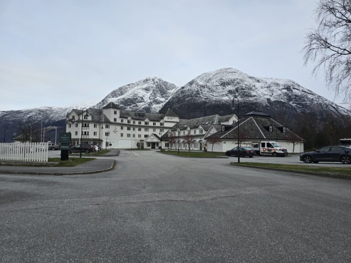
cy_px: 132
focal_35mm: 23
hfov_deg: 73.9
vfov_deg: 58.9
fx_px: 233
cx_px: 176
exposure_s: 1/221
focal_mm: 6.3
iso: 12
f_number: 1.7
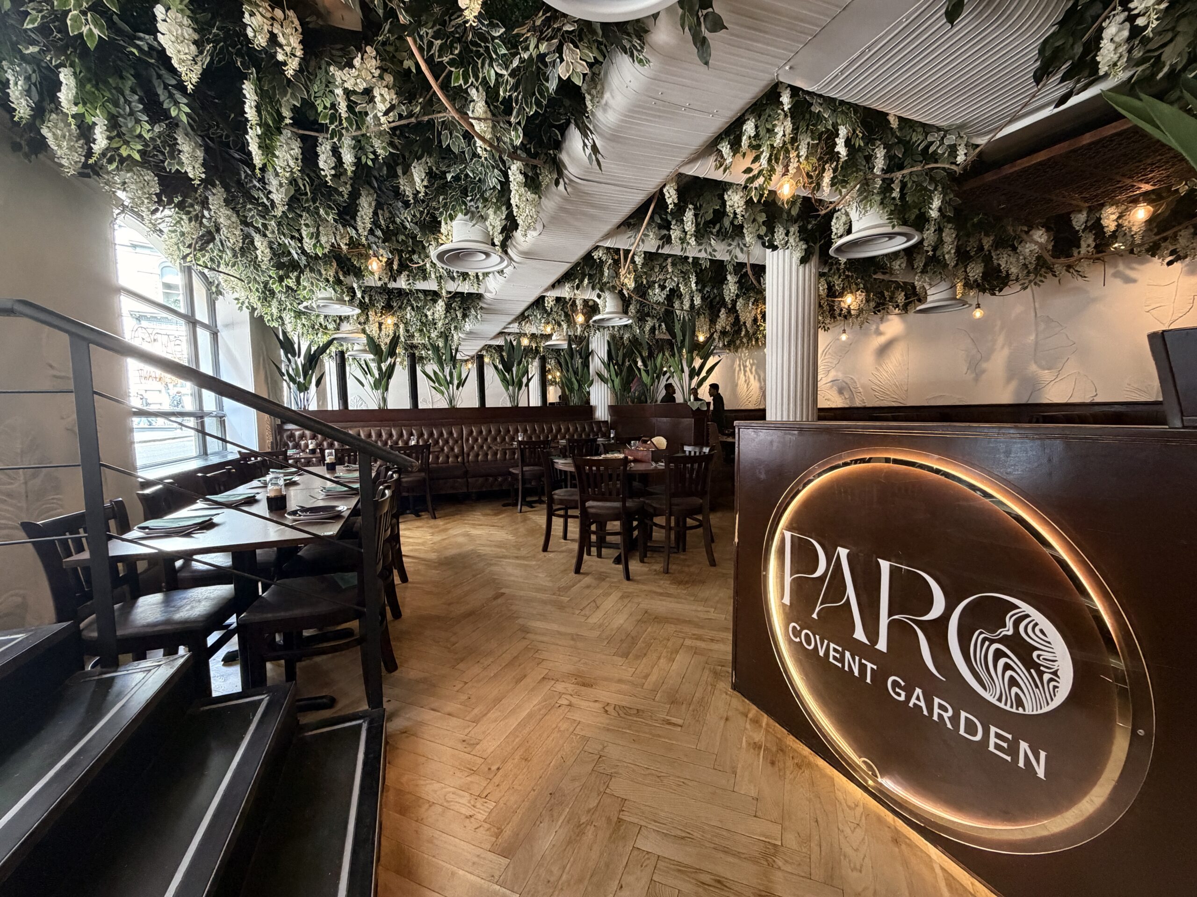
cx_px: 598
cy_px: 448
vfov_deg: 85.7
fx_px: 484
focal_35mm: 14
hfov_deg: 102.1
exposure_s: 1/50
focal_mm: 2.22
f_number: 2.2
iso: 400
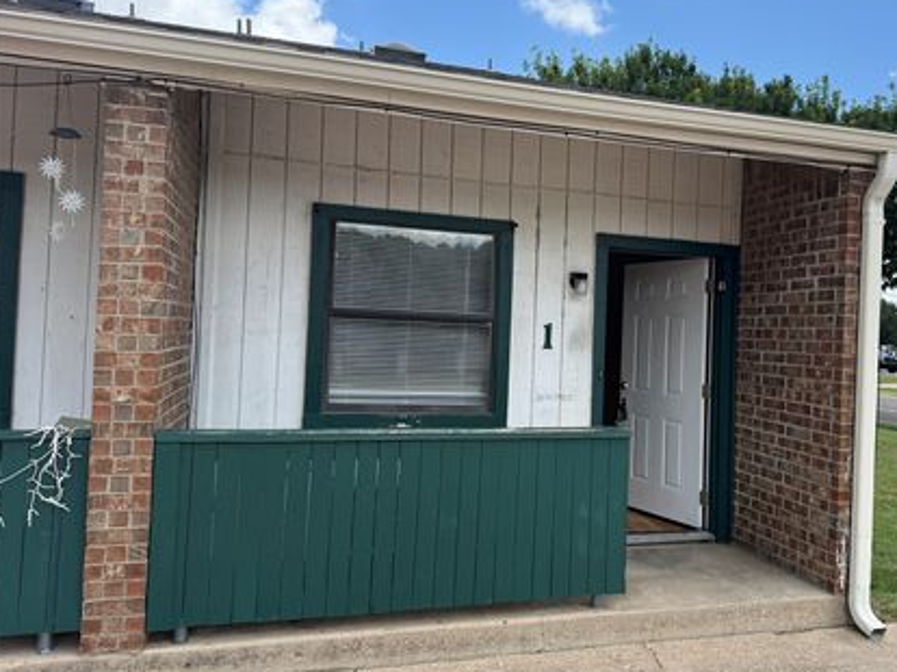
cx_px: 531
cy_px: 309
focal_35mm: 29
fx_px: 751
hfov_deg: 61.2
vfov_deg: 48.1
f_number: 1.78
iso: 100
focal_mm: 6.76
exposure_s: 1/3021
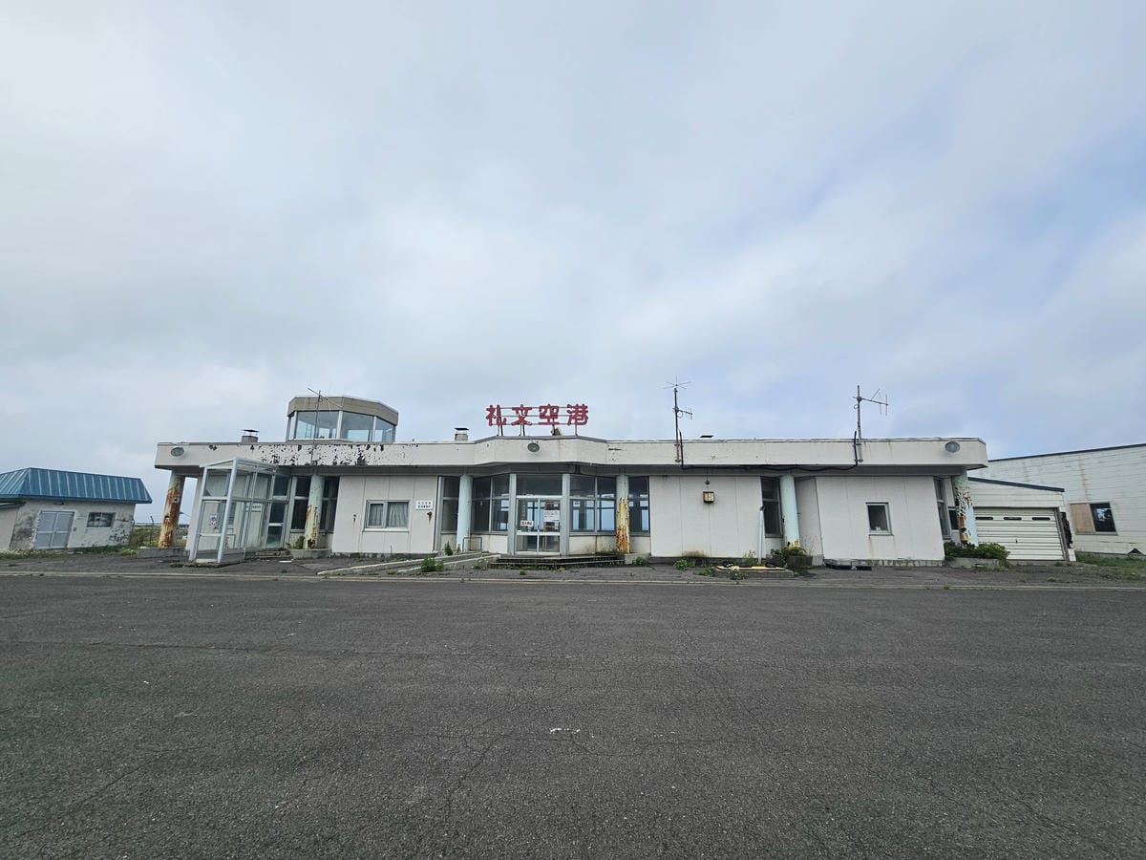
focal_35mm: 13
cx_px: 573
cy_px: 430
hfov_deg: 106.2
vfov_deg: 89.9
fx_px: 430
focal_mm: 2.2
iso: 50
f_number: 2.2
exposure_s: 1/3809
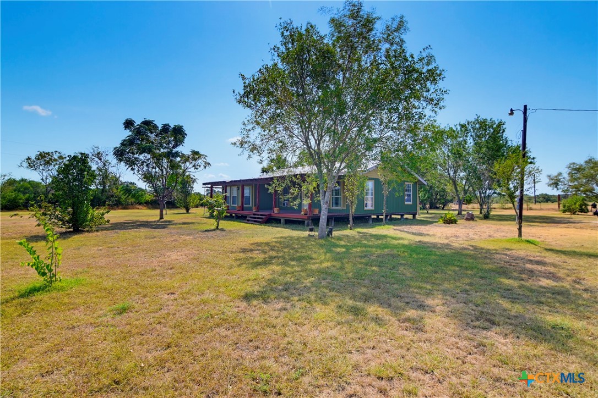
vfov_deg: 70.4
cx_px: 299
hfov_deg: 93.3
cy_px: 199
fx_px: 282
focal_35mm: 17
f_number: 7.1
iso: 100
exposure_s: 1/640
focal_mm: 11.5
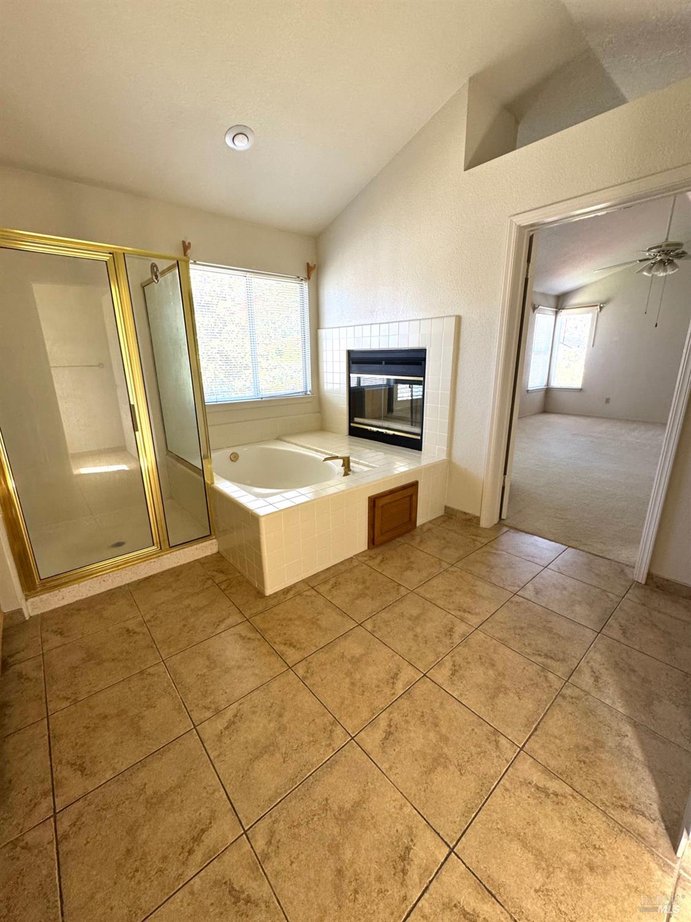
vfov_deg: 102.1
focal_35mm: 14
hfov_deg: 85.7
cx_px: 346
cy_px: 461
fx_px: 373
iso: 250
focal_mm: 2.22
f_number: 2.2
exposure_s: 1/99
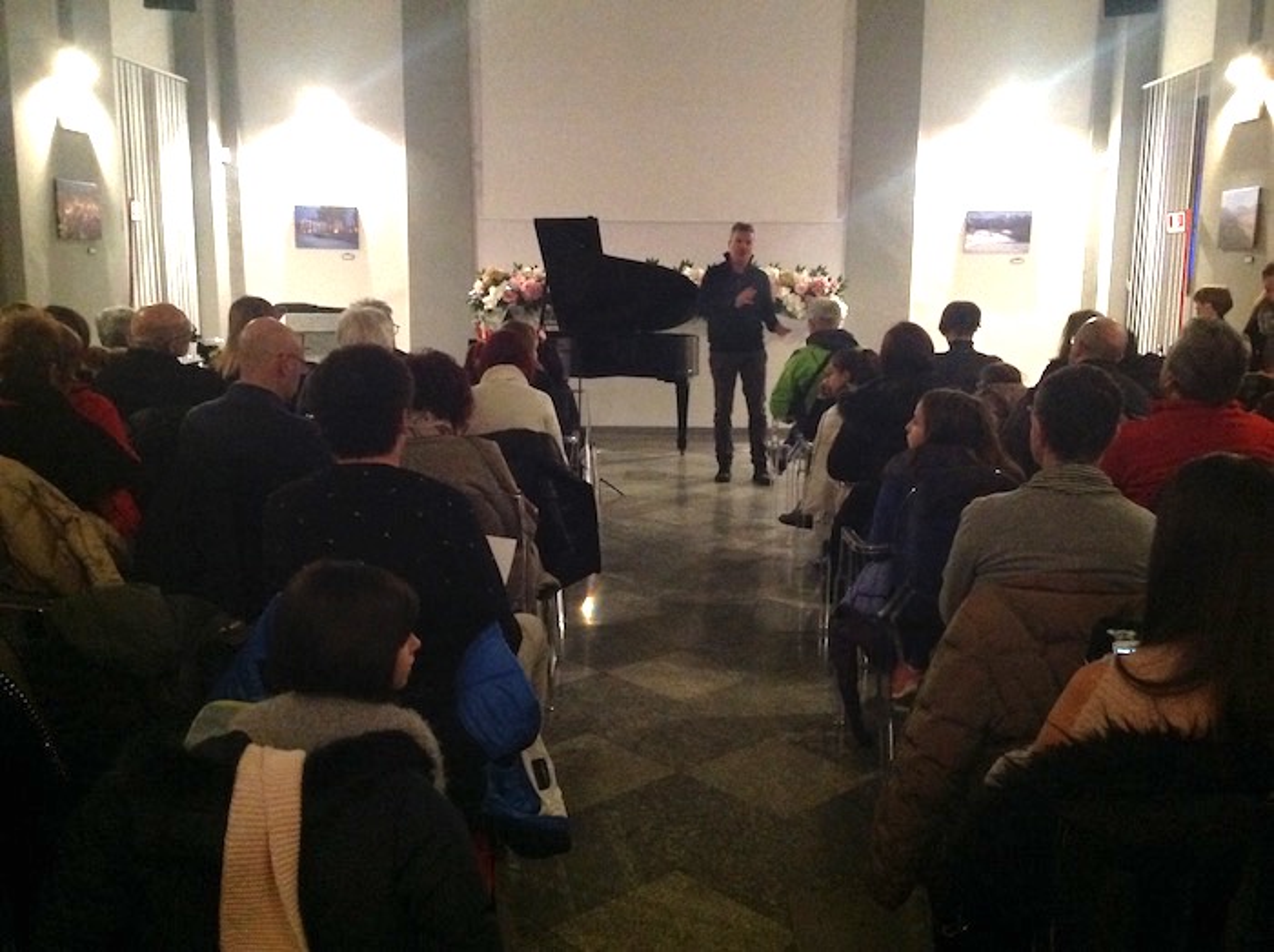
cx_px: 637
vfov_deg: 40.6
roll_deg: -0.9
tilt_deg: -8.4
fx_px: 1286
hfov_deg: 52.7
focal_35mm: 35
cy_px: 476
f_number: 2.4
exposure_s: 1/15
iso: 800
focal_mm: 4.28
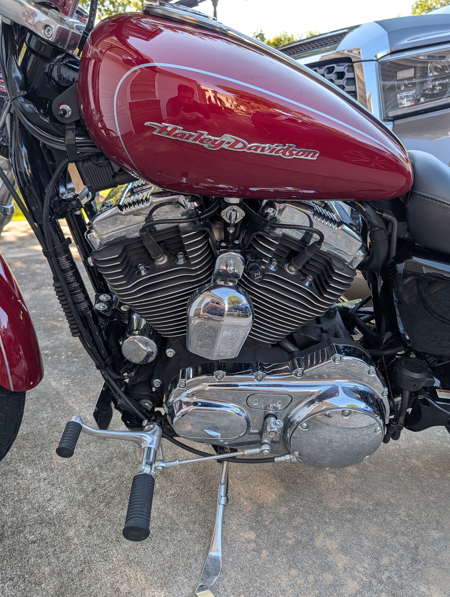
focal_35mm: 24
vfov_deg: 71.5
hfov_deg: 56.9
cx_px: 225
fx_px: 415
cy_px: 298
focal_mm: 6.9
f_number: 1.68
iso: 34
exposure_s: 1/208
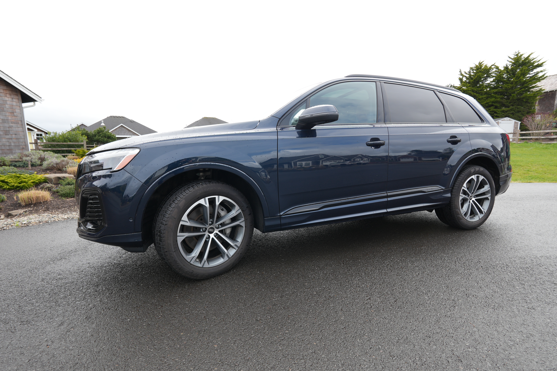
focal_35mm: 16
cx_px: 278
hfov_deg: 95.0
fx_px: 255
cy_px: 186
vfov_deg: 72.1
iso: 100
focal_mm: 11
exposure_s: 1/160
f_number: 6.3
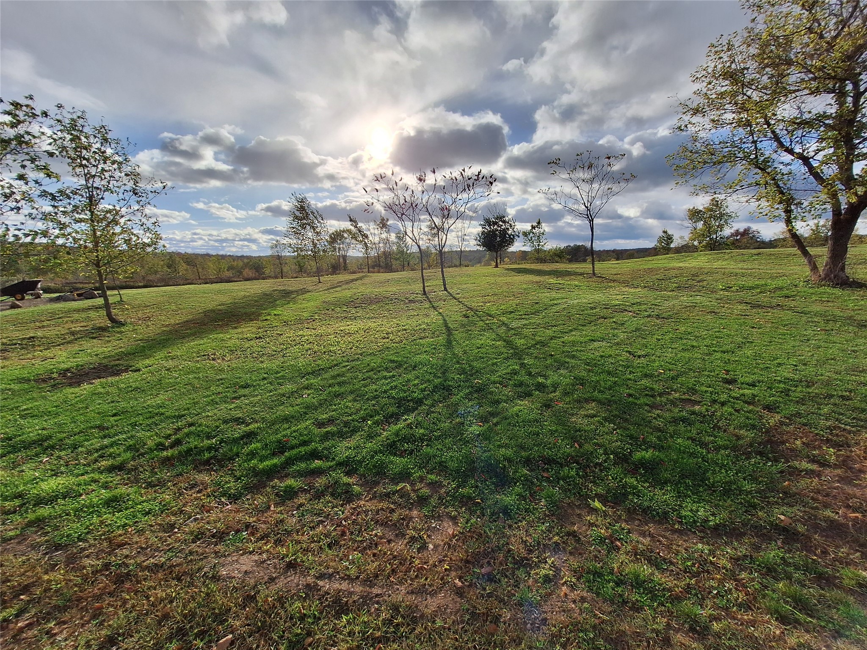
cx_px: 434
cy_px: 325
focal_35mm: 13
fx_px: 326
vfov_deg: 89.9
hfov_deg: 106.2
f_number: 2.2
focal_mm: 1.74
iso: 40
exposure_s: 1/3704
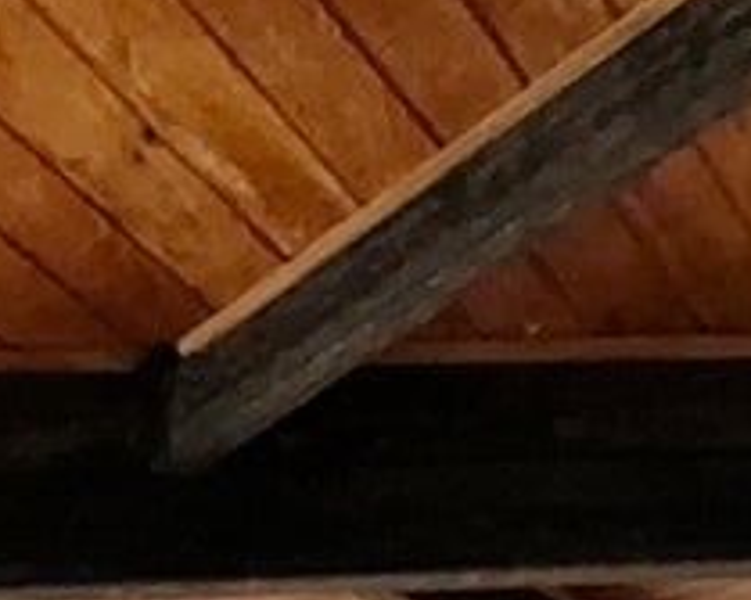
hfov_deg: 21.0
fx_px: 1844
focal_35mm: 83
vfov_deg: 11.5
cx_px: -214
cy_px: 1760
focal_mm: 1.74
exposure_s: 1/40
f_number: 2.2
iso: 200
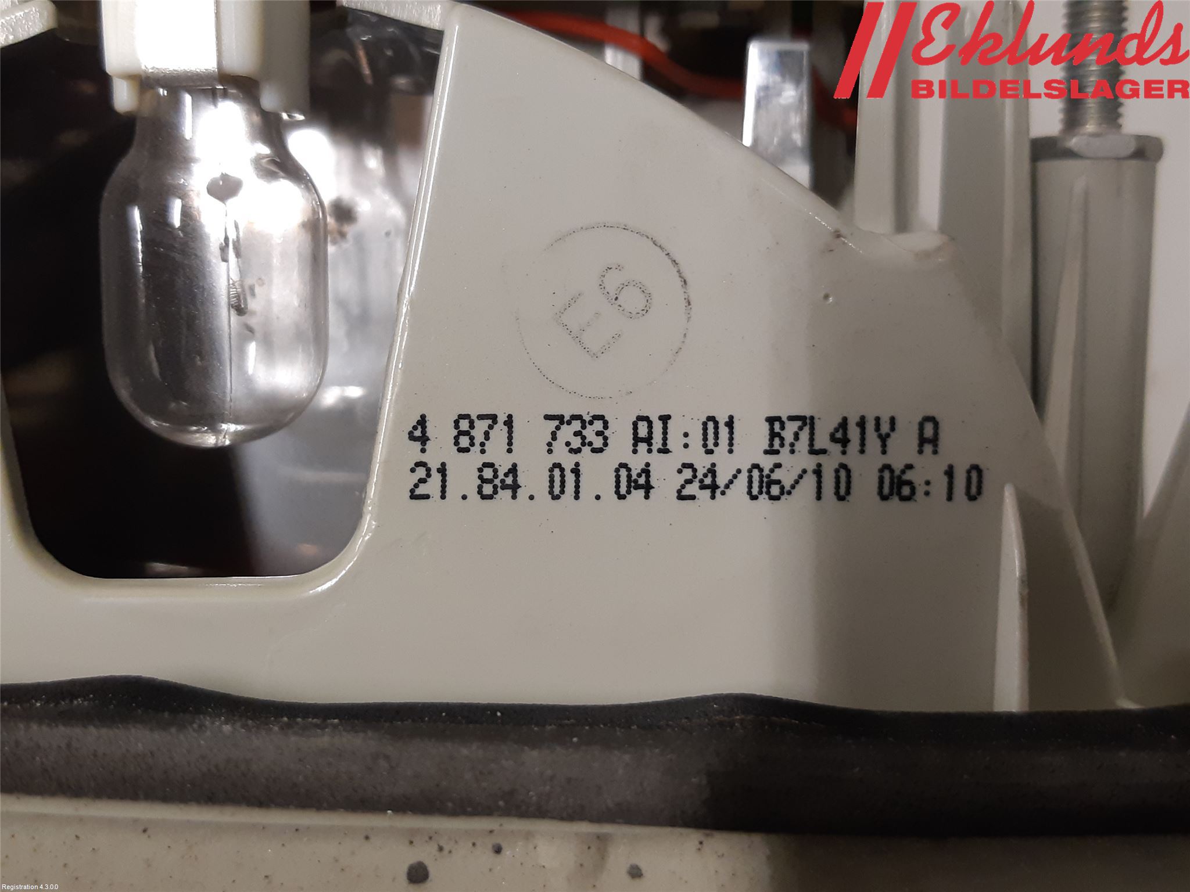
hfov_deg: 67.3
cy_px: 446
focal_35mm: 26
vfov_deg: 53.1
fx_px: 894
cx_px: 595
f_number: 1.7
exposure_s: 1/50
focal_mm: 3.93
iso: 160
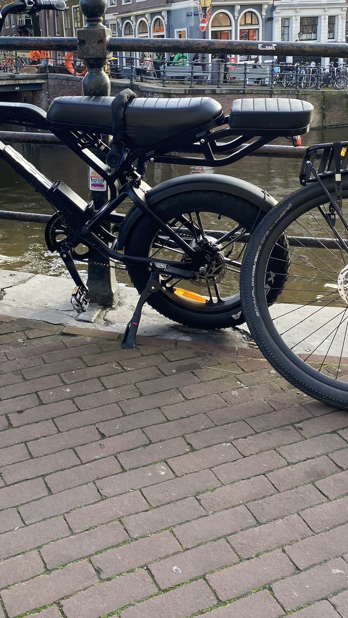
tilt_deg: -10.9
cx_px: 76
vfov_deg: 47.6
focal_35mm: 42
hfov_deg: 27.8
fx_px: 689
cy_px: 206
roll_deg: +2.7
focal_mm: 4.25
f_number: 1.8
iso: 32
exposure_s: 1/323
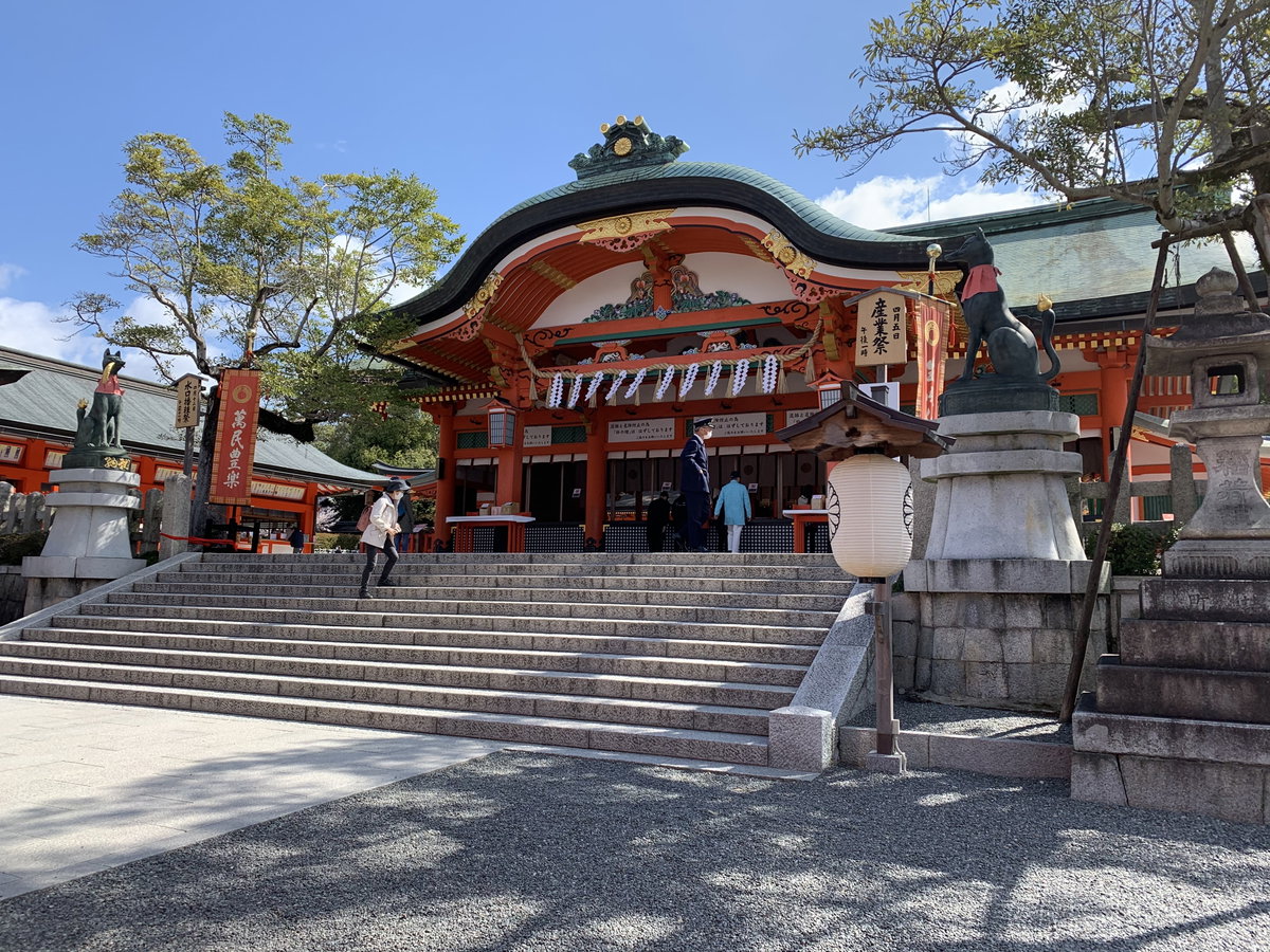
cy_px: 476
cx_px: 635
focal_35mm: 26
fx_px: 954
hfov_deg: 67.3
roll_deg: -1.1
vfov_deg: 53.1
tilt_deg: +6.6
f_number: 1.8
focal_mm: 4.25
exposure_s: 1/1190
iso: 25
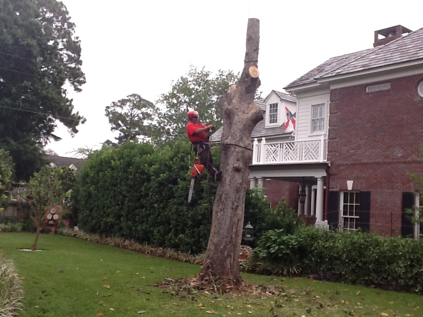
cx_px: 212
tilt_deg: +7.1
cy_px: 158
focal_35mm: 44
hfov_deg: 42.9
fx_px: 538
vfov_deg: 32.9
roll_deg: -3.2
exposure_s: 1/262
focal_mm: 2.03
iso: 40
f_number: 2.4
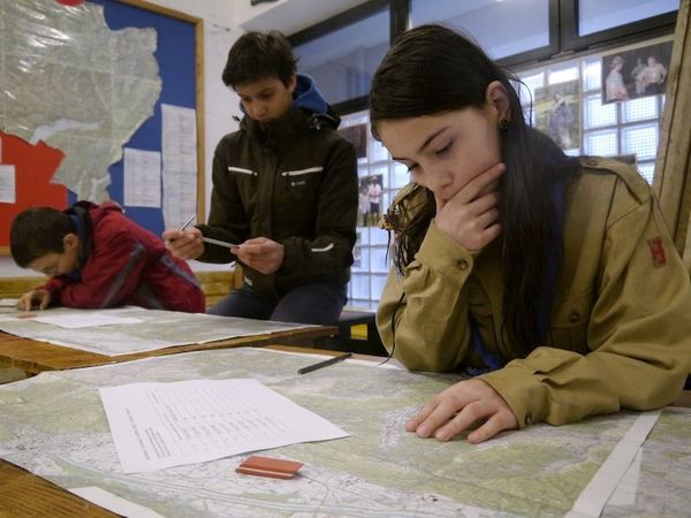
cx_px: 346
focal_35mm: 28
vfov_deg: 49.7
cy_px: 259
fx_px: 559
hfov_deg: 63.4
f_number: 3.5
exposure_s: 1/60
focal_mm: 14
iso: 1600
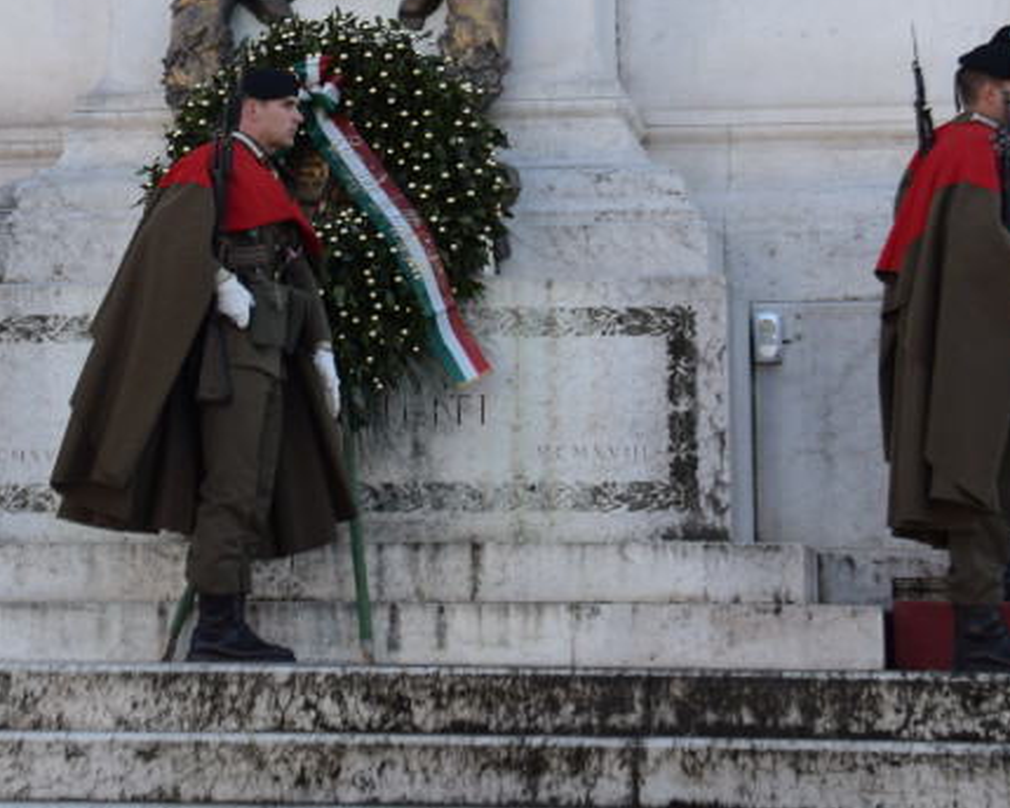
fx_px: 4006
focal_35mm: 134
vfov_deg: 11.5
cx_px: 181
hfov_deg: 14.3
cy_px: 163
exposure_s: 1/250
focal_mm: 40
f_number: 8
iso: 400
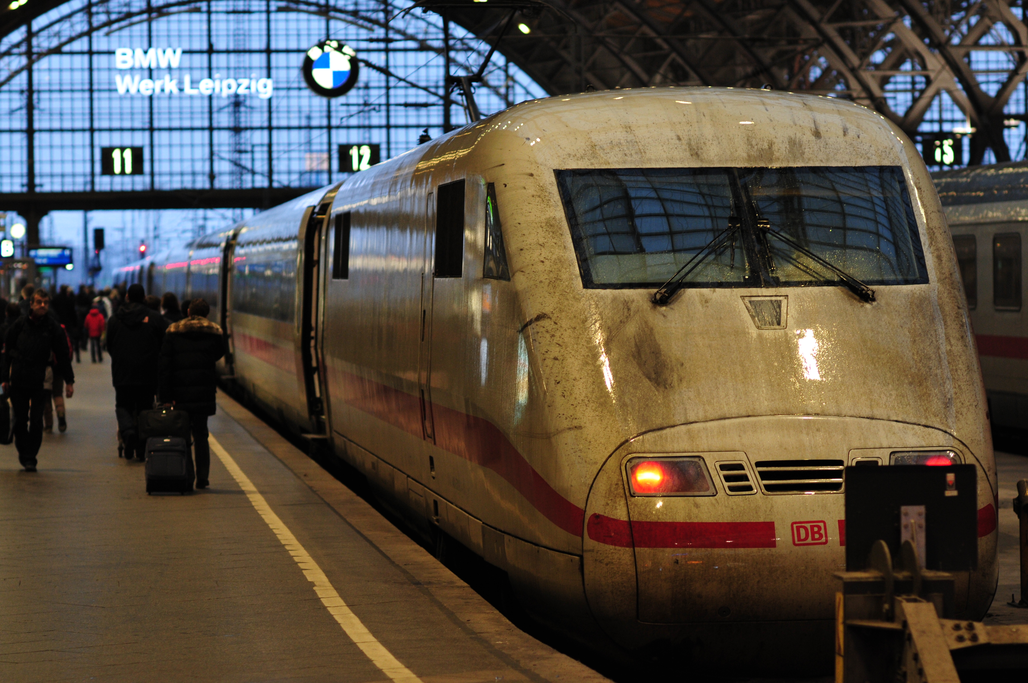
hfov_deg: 16.1
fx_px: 3636
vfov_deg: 10.7
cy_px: 342
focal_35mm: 128
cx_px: 514
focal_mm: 85
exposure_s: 1/80
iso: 640
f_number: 2.2
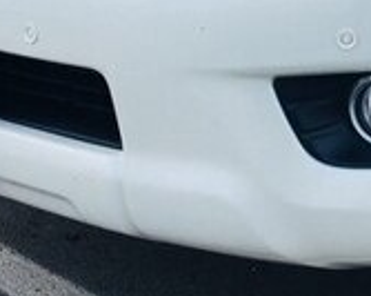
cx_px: 393
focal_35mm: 112
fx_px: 1228
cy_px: -135
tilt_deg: -9.5
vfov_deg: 13.1
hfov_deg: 16.7
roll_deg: +0.1
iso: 32
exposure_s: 1/1276
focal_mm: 4.15
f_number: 2.2
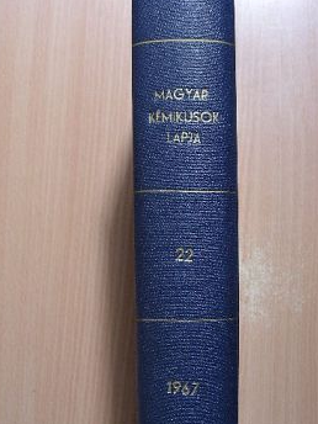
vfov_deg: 38.2
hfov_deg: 29.1
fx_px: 612
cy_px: 227
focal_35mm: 50
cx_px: 176
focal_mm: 6.3
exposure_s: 1/29.8
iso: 63
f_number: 3.5
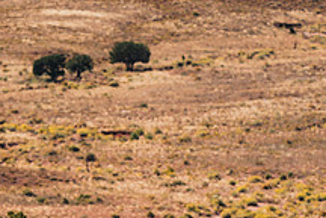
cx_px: 22
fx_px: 8847
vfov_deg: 1.4
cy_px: 241
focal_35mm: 977
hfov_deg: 2.1
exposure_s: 1/1600
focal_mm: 315
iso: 160
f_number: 6.3
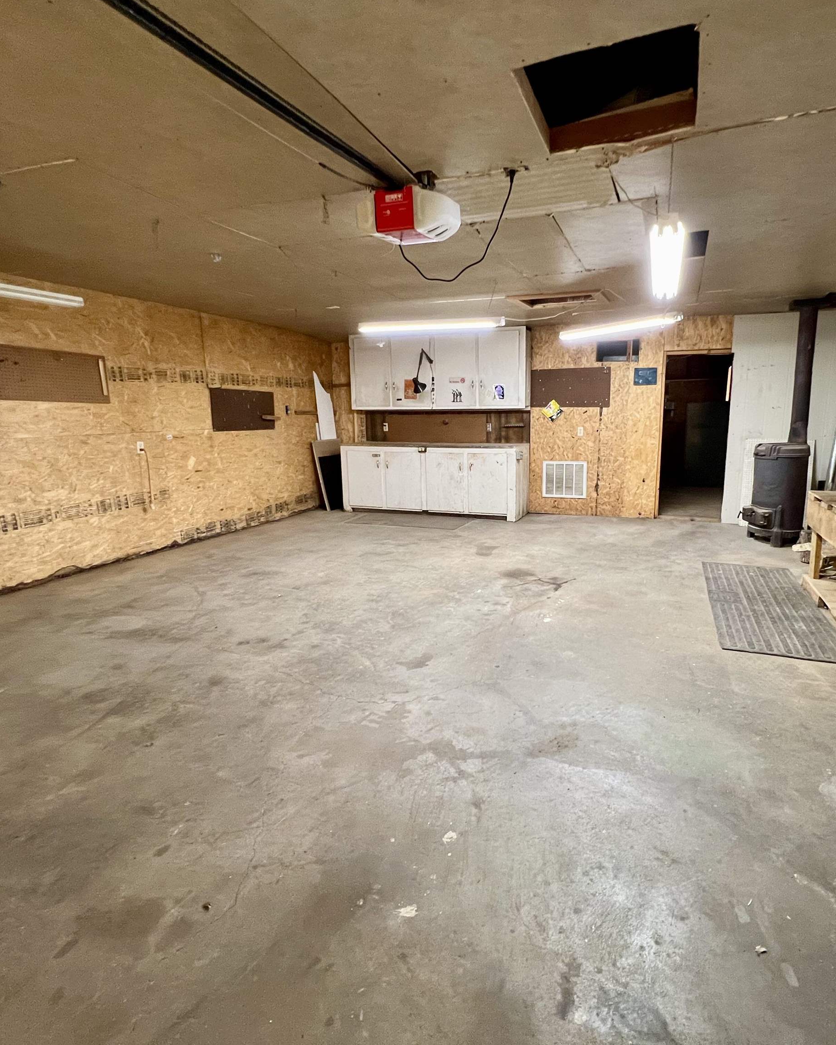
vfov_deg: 89.6
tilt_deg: -10.7
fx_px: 526
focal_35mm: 17
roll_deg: +0.3
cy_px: 522
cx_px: 487
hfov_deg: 76.4
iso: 400
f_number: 1.8
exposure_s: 1/60
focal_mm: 1.57
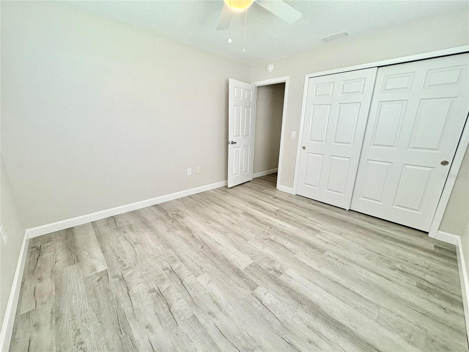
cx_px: 234
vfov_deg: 85.7
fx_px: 190
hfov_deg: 102.1
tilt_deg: -15.8
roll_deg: -1.0
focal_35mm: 14
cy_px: 176
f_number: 2.2
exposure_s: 1/60
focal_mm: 2.22
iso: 160
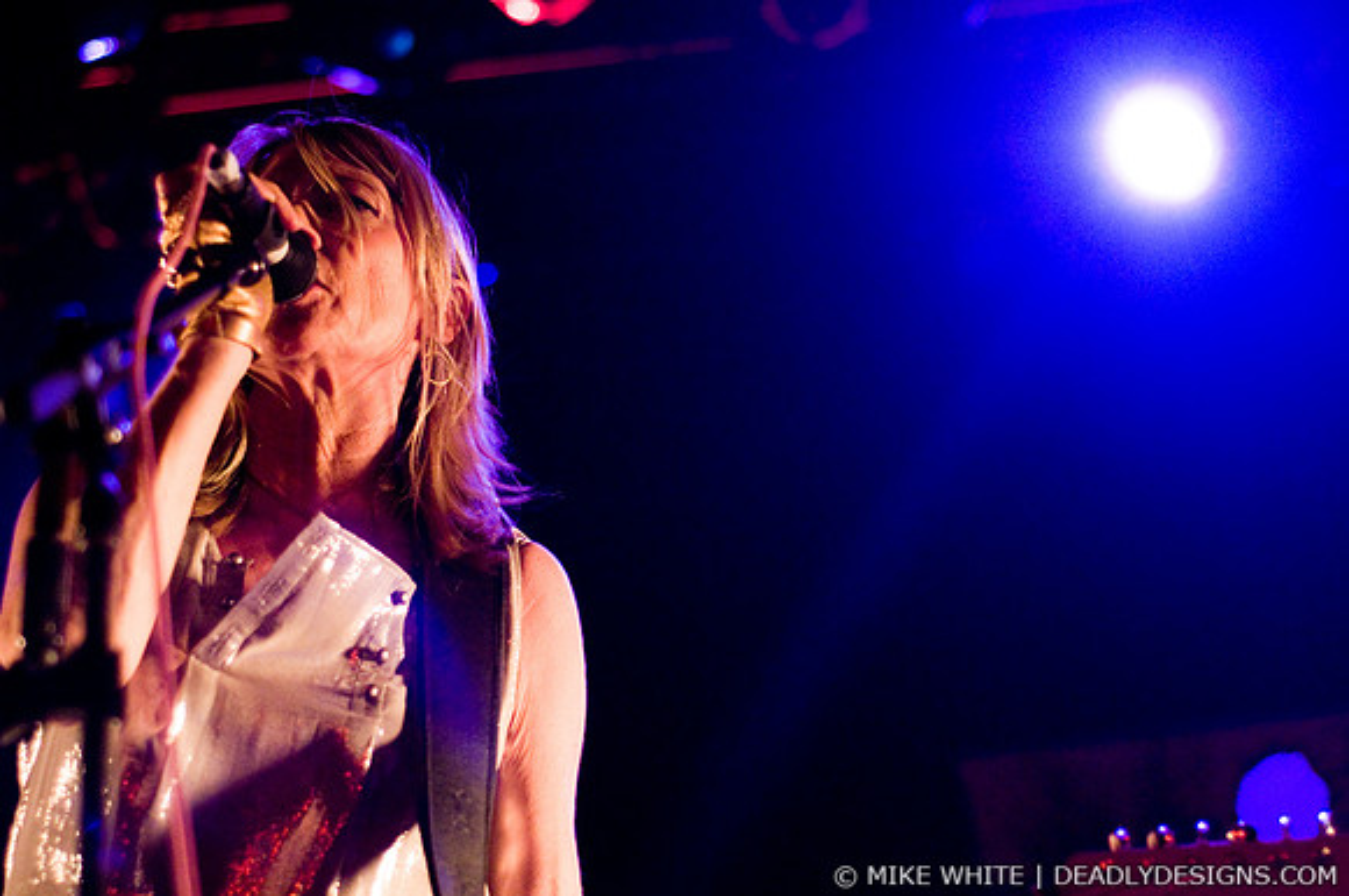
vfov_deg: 18.1
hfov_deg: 27.0
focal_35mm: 75
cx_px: 674
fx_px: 2806
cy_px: 448
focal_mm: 50
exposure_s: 1/320
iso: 1250
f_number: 2.2
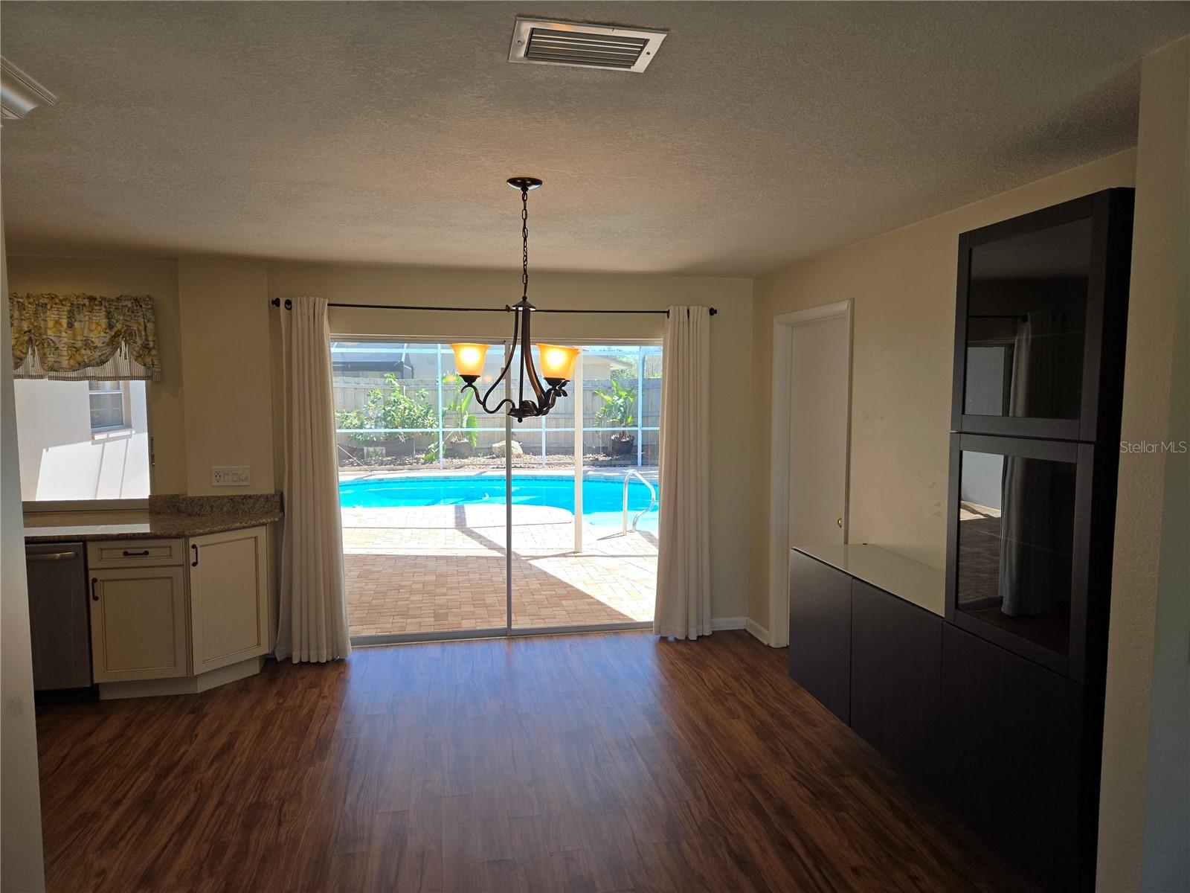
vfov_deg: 58.9
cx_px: 595
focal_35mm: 23
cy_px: 446
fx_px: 791
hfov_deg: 73.9
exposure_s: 1/358
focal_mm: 5.4
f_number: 1.8
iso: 25
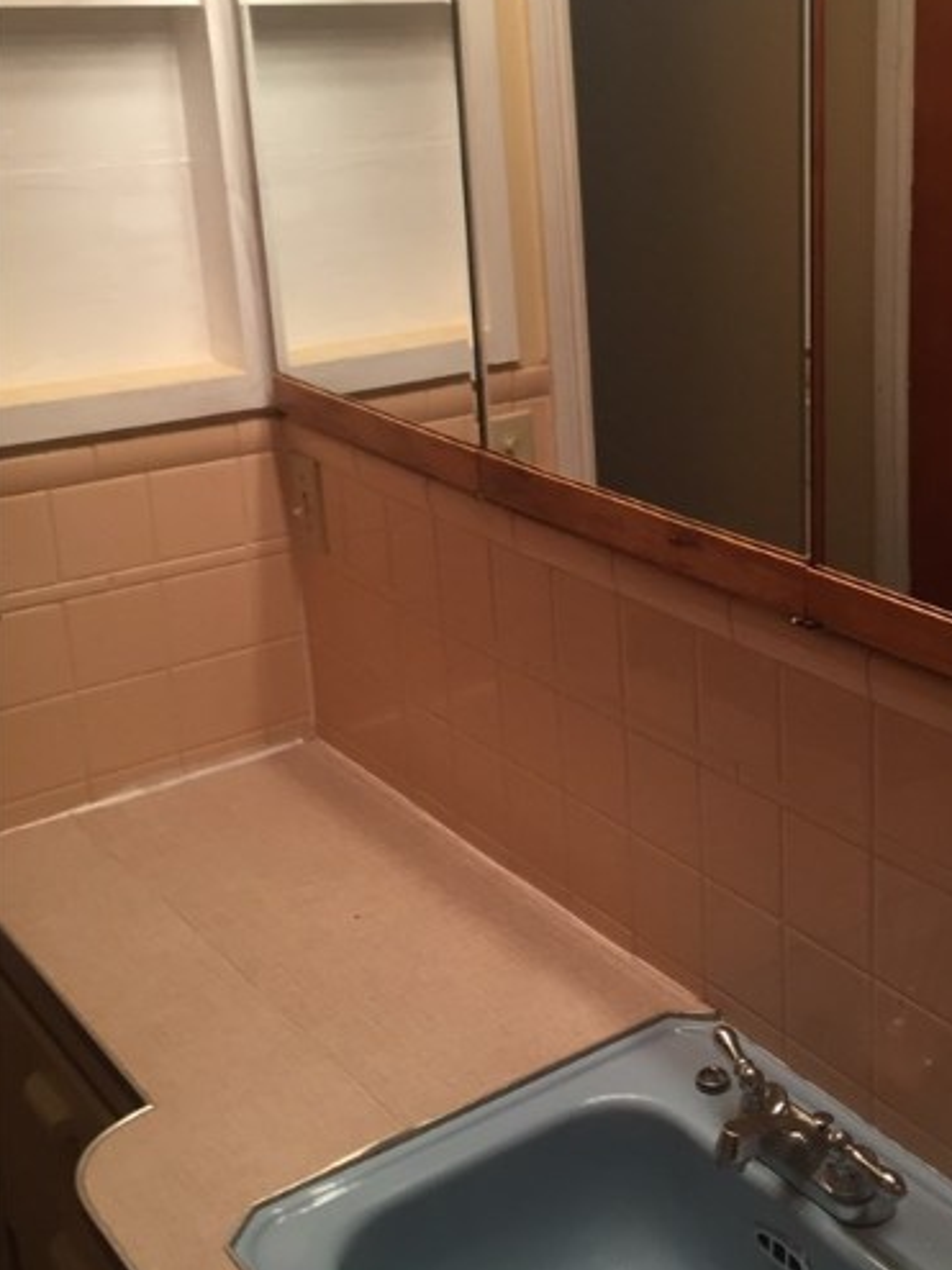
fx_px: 1651
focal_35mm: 45
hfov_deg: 31.5
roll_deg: +1.8
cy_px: 539
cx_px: 734
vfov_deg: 42.0
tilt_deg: -17.8
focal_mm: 4.15
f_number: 2.2
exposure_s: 1/30
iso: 64
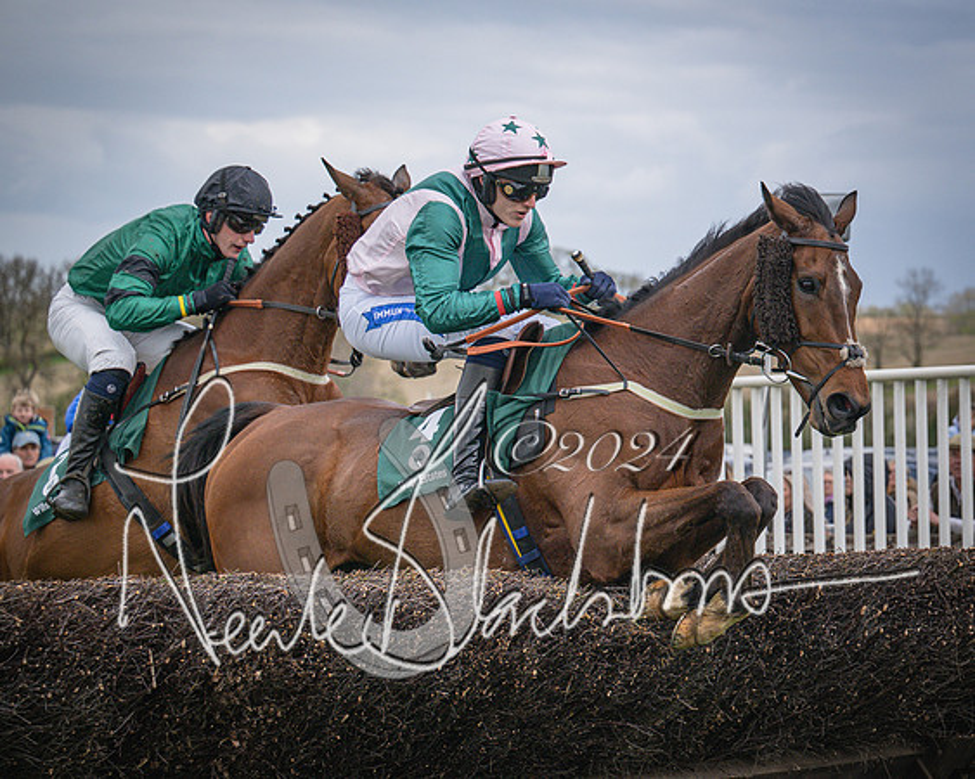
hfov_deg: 14.5
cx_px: 955
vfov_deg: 11.8
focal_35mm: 131
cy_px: 530
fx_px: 3772
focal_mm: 70
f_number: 4
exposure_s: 1/3200
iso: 400
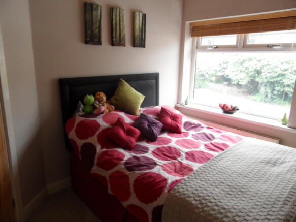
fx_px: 205
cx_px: 148
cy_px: 111
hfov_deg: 71.6
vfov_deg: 56.8
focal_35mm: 24
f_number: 3.2
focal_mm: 3.9
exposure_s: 1/30
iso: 160
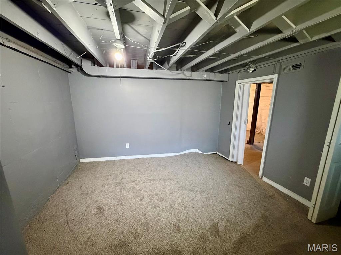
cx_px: 170
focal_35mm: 14
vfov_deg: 85.7
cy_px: 128
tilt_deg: -12.5
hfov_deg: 102.1
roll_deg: +0.2
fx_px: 138
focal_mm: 2.22
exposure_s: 1/40
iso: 1000
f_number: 2.2
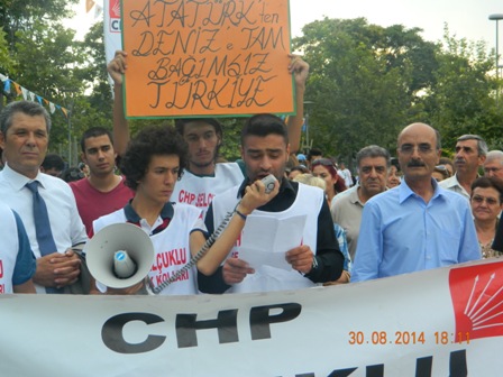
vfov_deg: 25.7
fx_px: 828
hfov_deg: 33.8
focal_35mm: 57
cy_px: 188
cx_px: 252
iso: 80
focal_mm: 10.2
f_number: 3.8
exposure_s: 1/100
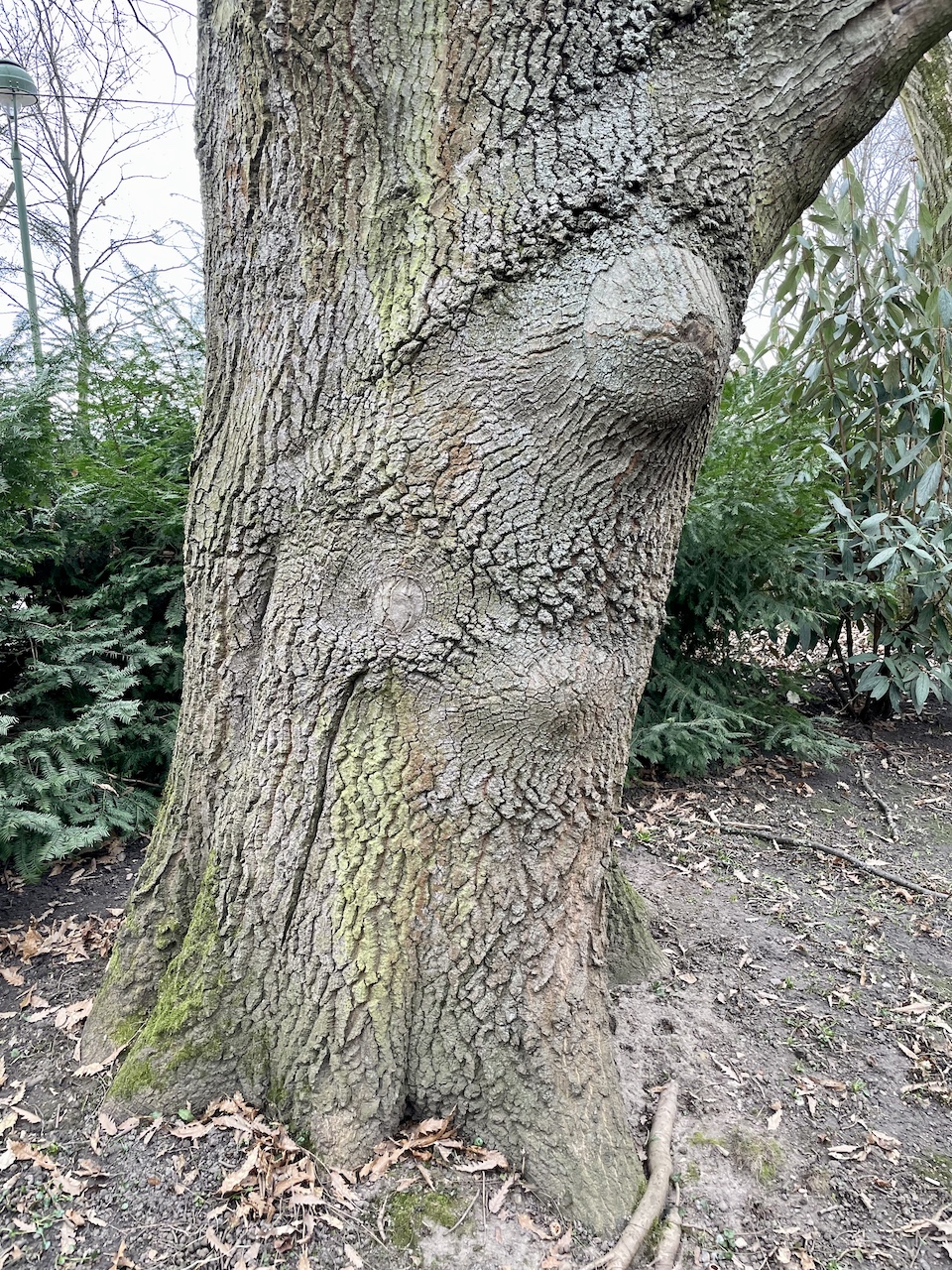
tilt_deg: -7.9
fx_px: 953
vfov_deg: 67.3
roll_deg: +2.2
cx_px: 476
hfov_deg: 53.1
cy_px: 635
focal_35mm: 26
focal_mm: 4.2
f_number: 1.6
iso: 125
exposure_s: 1/117
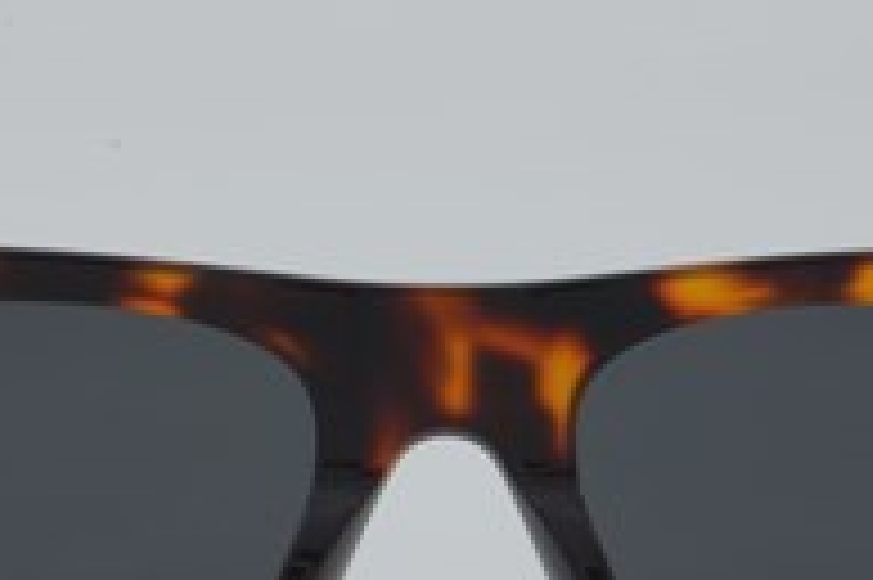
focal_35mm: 155
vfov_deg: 8.8
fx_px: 3755
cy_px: 481
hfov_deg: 13.3
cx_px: 446
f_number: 32
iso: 100
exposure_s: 1/4
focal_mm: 50
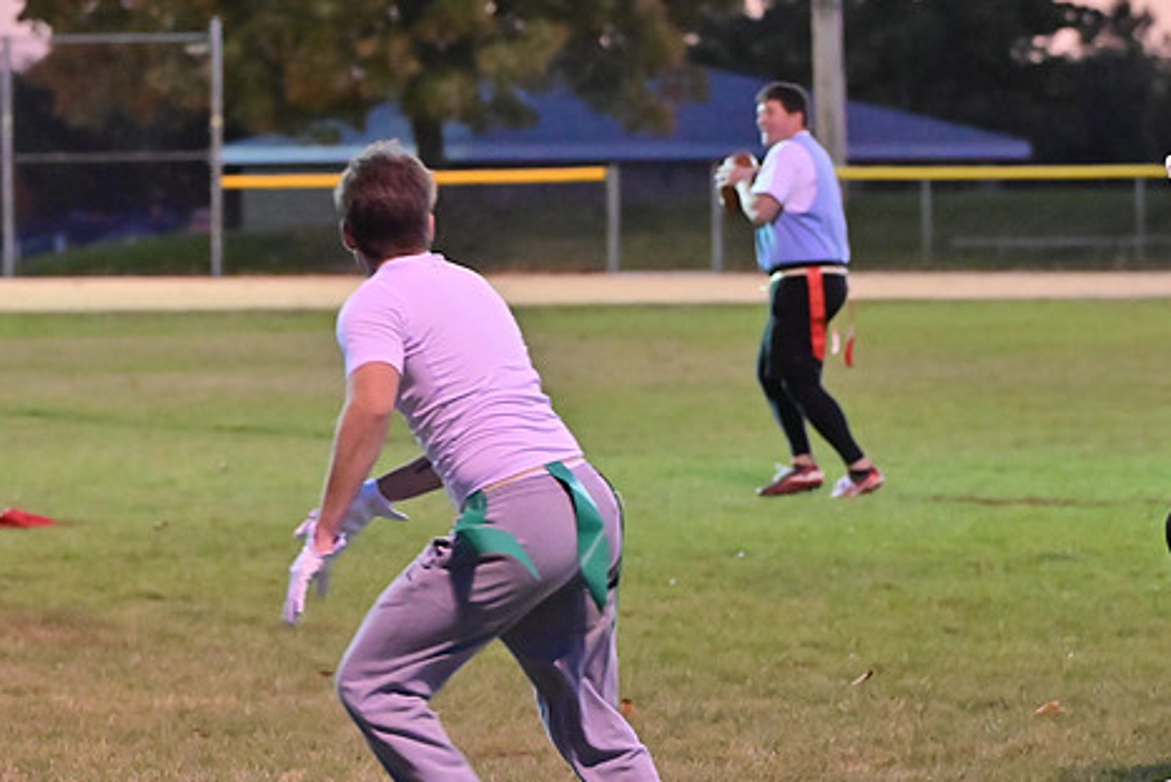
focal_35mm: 195
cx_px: 594
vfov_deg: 7.1
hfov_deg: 10.5
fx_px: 6347
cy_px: 320
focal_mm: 105
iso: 6400
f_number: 4
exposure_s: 1/500
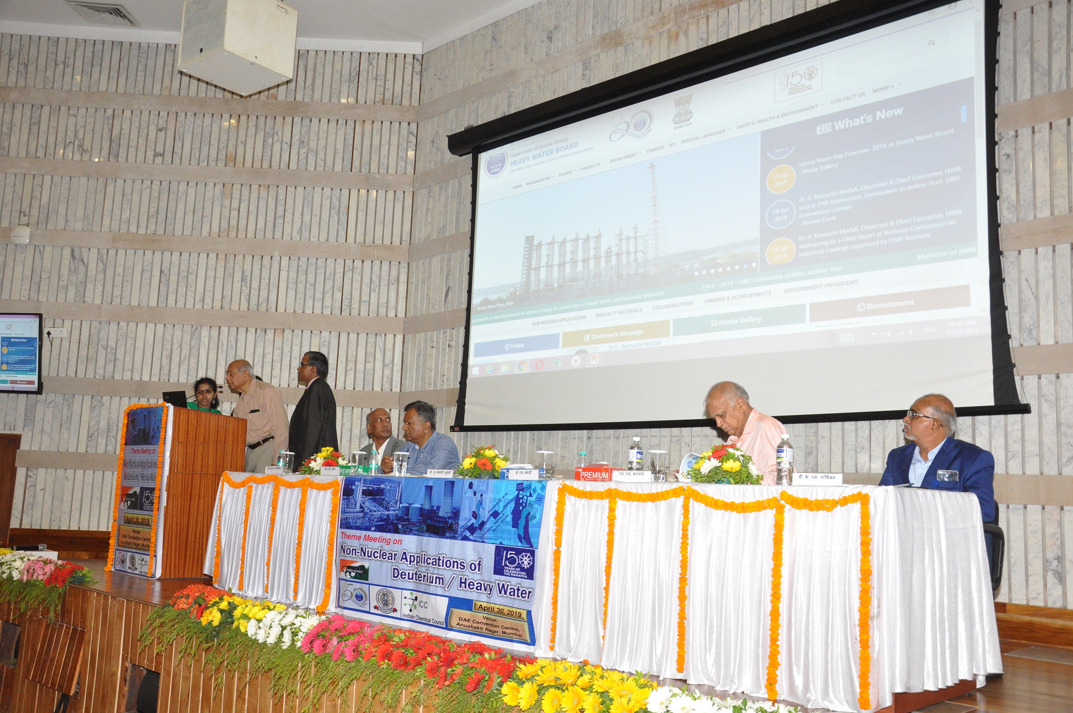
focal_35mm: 33
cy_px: 356
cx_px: 536
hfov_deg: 57.3
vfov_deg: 39.9
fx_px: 983
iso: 2000
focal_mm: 22
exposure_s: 1/125
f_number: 6.3
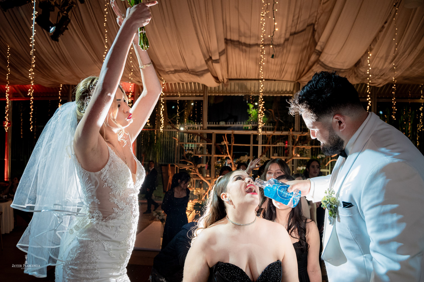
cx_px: 197
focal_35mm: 30
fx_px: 354
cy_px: 151
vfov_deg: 43.5
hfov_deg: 61.8
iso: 2000
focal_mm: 28
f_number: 5
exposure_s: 1/160
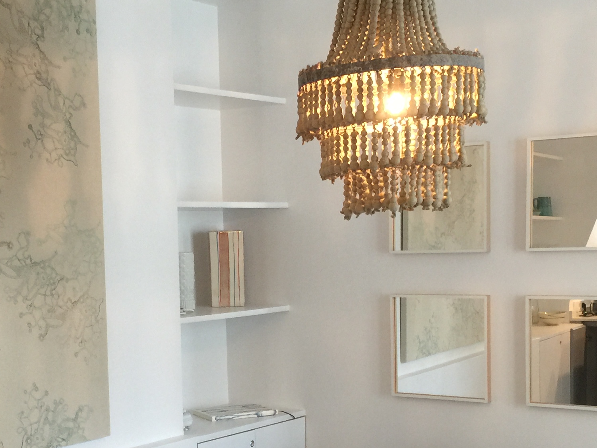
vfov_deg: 23.0
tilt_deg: -6.0
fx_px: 1087
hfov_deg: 30.6
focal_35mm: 63
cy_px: 353
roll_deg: +2.3
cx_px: 230
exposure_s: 1/17
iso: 80
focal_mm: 4.15
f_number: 2.2
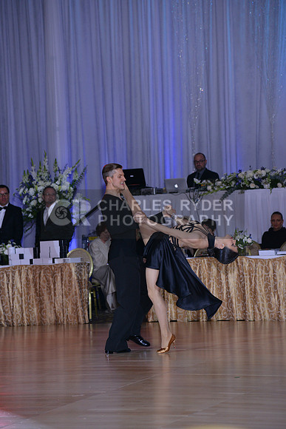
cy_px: 214
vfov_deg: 17.1
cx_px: 143
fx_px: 1429
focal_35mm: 120
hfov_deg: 11.4
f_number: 4.5
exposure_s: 1/250
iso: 1250
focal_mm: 120
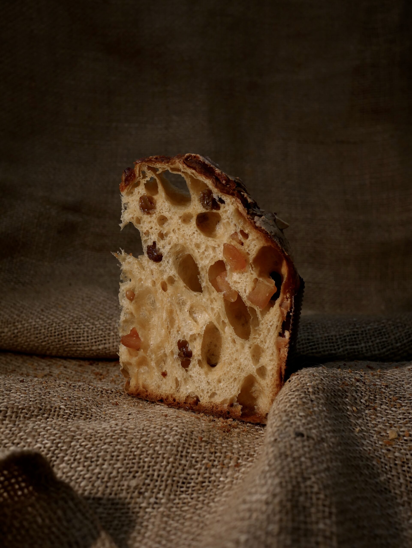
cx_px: 206
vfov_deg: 46.8
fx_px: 634
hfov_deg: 36.0
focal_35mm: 40
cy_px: 274
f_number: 4
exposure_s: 1/125
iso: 400
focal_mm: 20
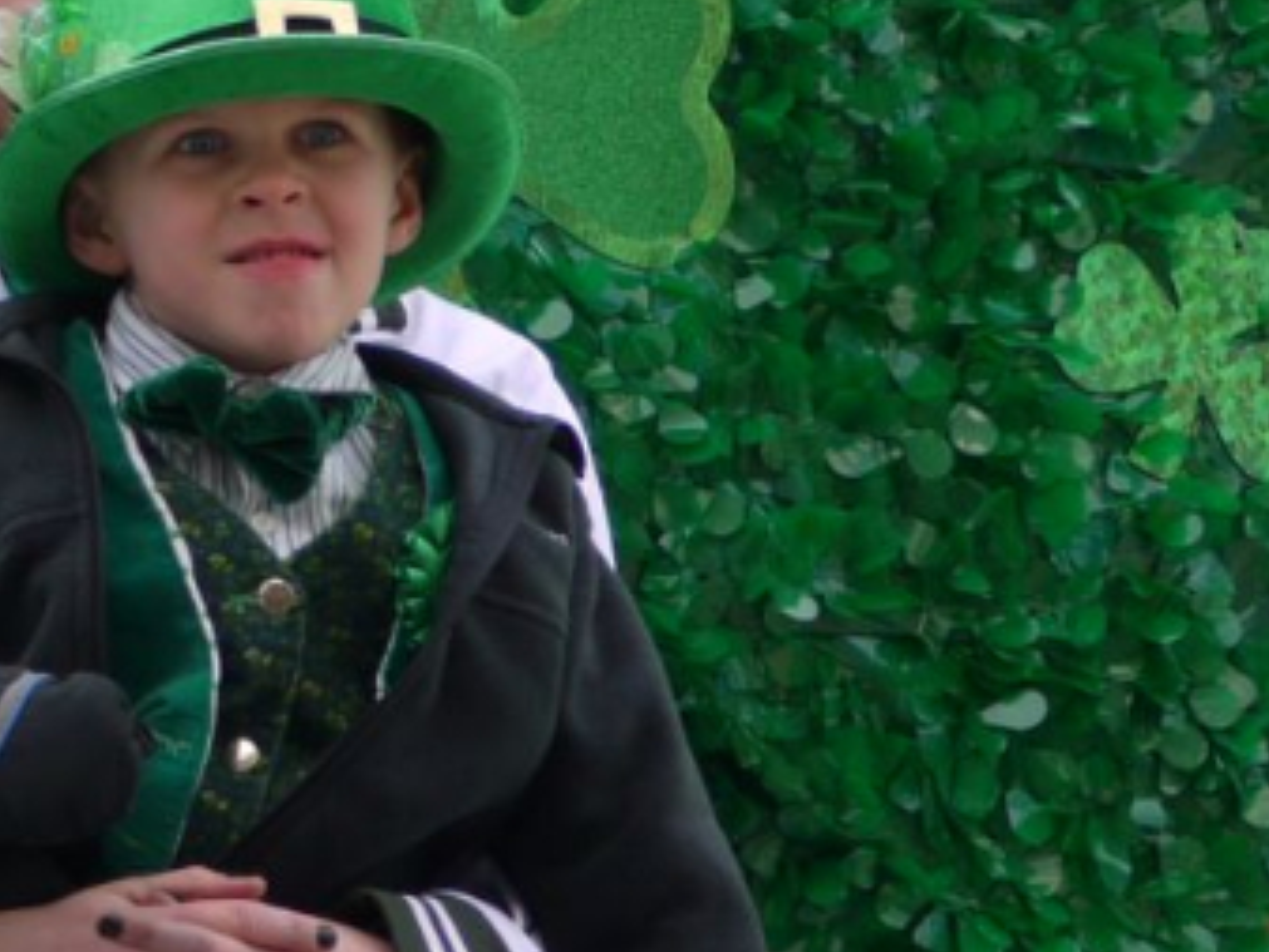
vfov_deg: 3.5
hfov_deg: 4.6
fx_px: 15659
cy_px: 538
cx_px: -512
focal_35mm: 427
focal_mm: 45
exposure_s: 1/320
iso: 100
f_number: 4
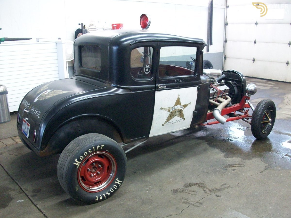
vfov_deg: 41.8
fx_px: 286
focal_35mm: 34
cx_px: 146
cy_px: 109
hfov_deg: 54.0
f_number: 2.8
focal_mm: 5.7
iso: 200
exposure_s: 1/8
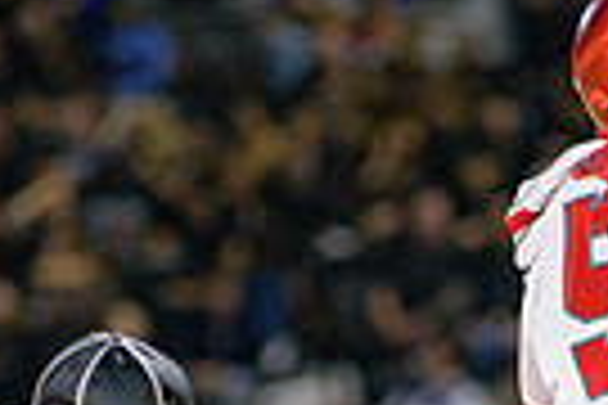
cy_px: 691
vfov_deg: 1.6
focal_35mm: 857
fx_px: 14473
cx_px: 419
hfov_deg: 2.4
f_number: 2.8
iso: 2000
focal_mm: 200
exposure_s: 1/320
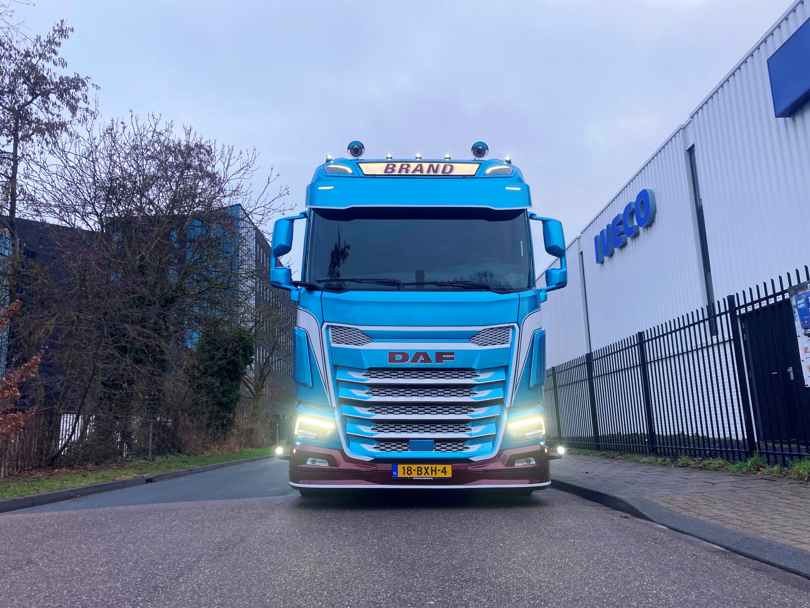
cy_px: 298
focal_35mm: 29
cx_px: 408
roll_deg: +2.2
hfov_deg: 61.7
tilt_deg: +11.9
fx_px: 679
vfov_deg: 48.2
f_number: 1.8
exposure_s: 1/121
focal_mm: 3.99
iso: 40
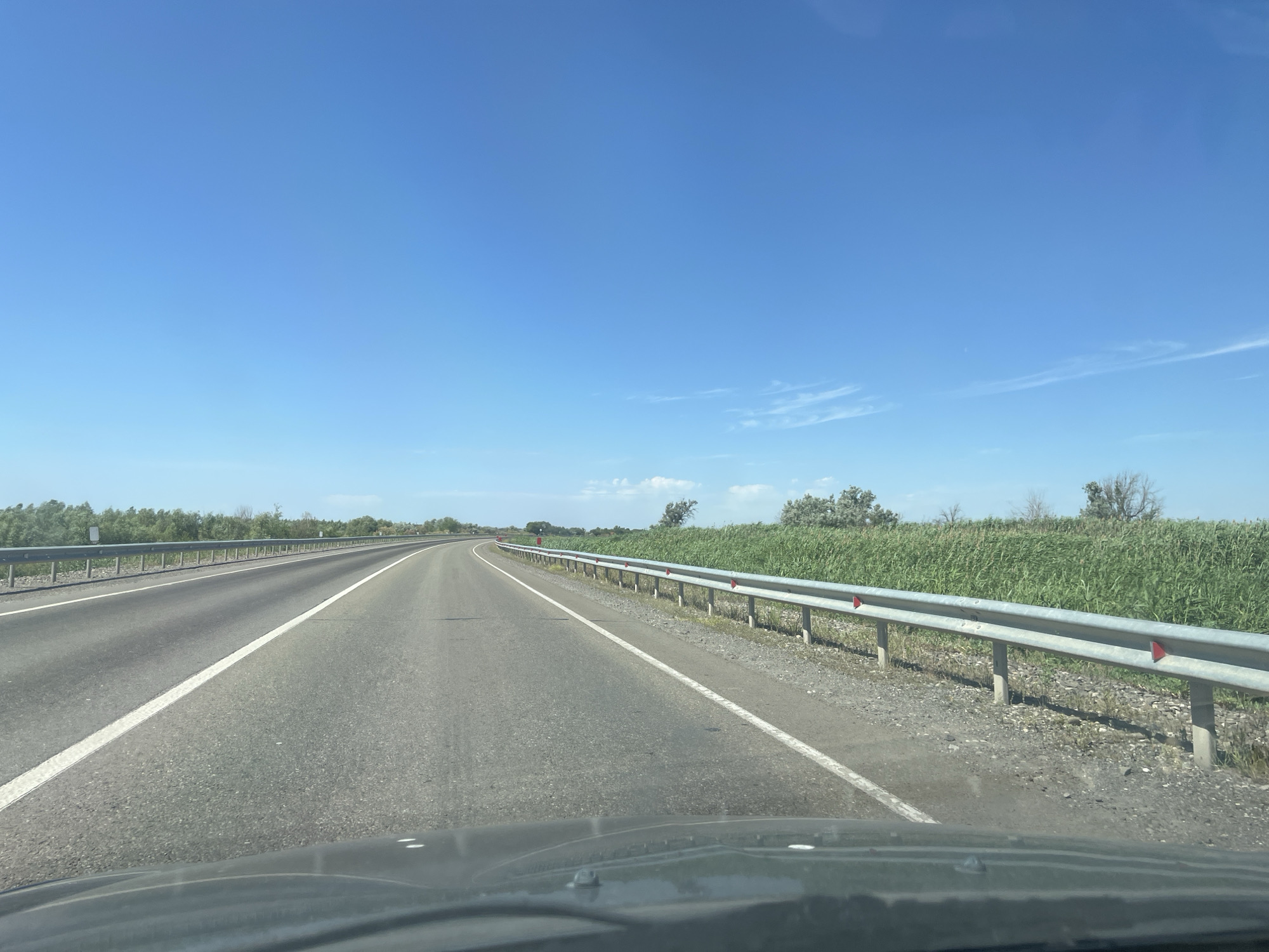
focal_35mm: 26
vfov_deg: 53.1
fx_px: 953
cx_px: 634
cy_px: 476
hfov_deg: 67.3
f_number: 1.6
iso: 50
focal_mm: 5.1
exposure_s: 1/3413
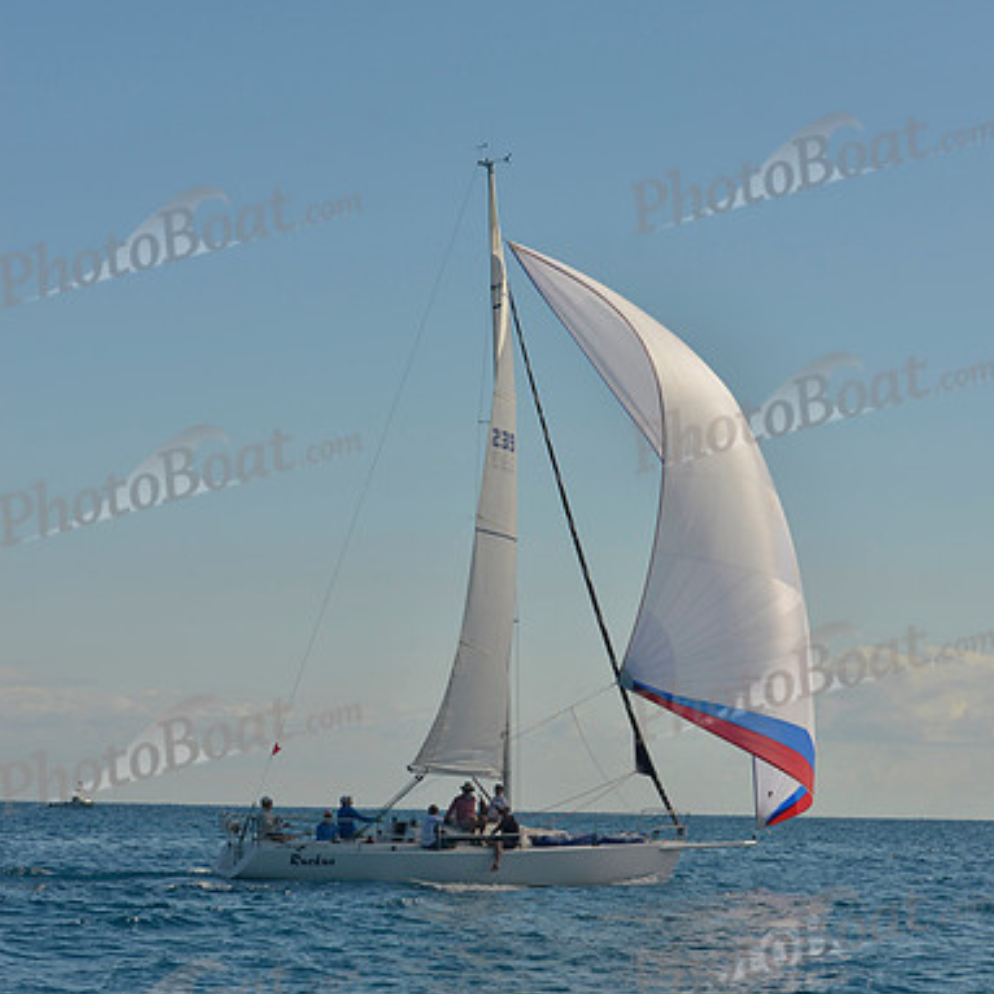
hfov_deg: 19.3
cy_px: 579
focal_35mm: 90
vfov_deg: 19.3
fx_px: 2924
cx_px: 497
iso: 200
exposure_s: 1/640
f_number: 9
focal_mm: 70
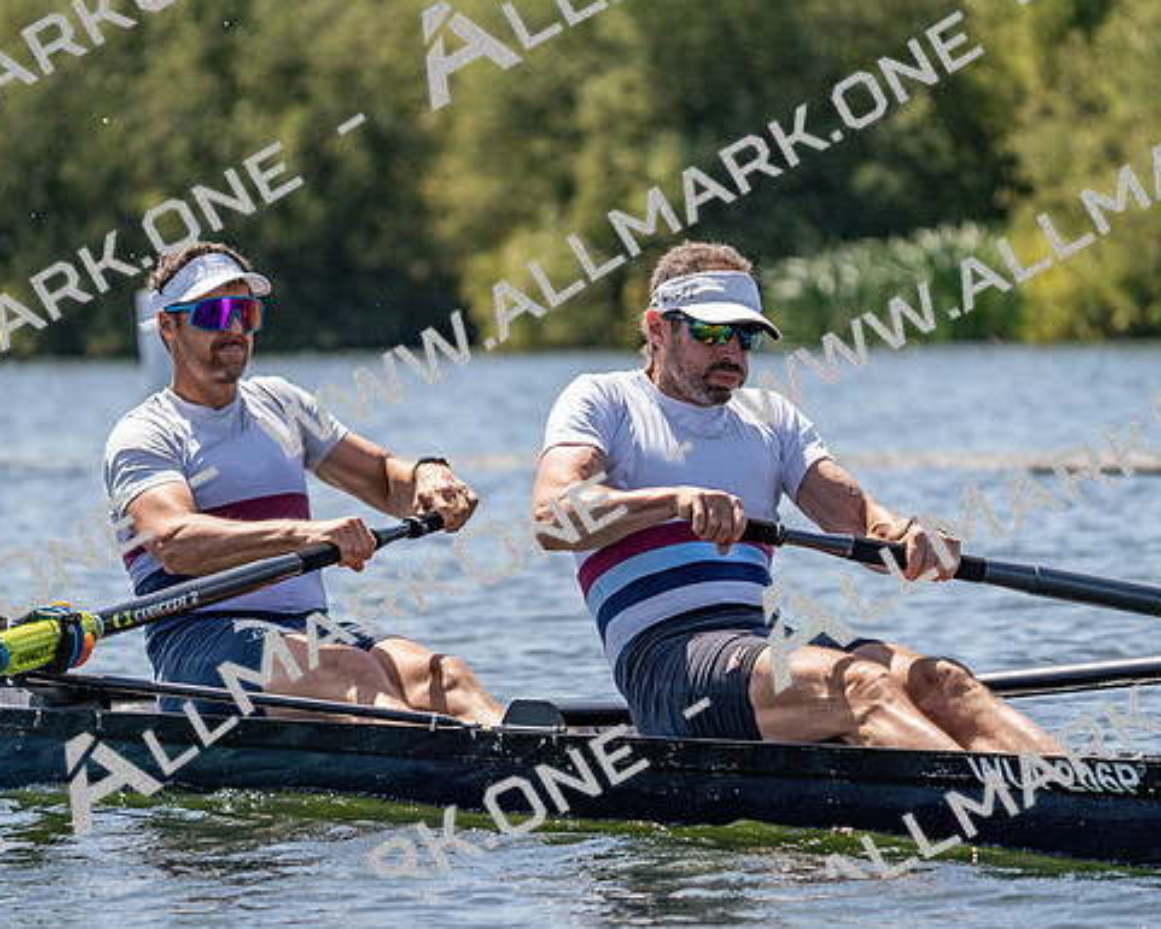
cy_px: 464
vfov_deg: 6.0
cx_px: 555
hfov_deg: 7.5
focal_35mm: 257
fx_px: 8833
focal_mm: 227
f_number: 5.6
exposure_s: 1/2000
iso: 320
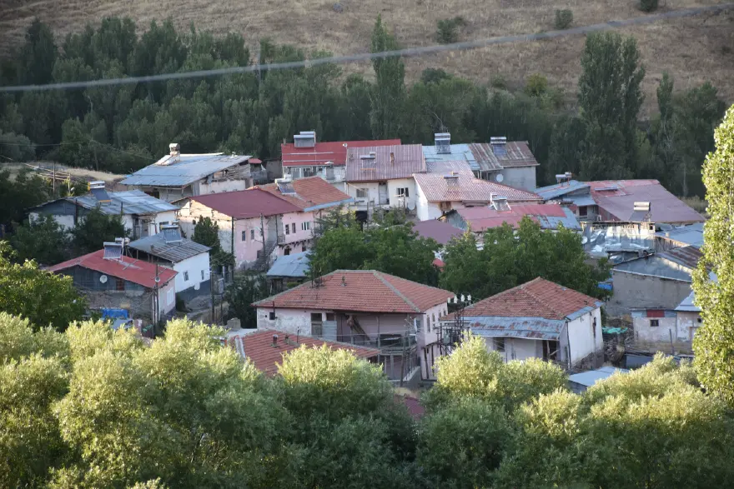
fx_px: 2906
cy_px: 244
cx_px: 367
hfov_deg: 14.4
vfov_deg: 9.6
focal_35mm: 142
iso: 360
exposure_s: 1/250
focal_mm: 95
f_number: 5.6
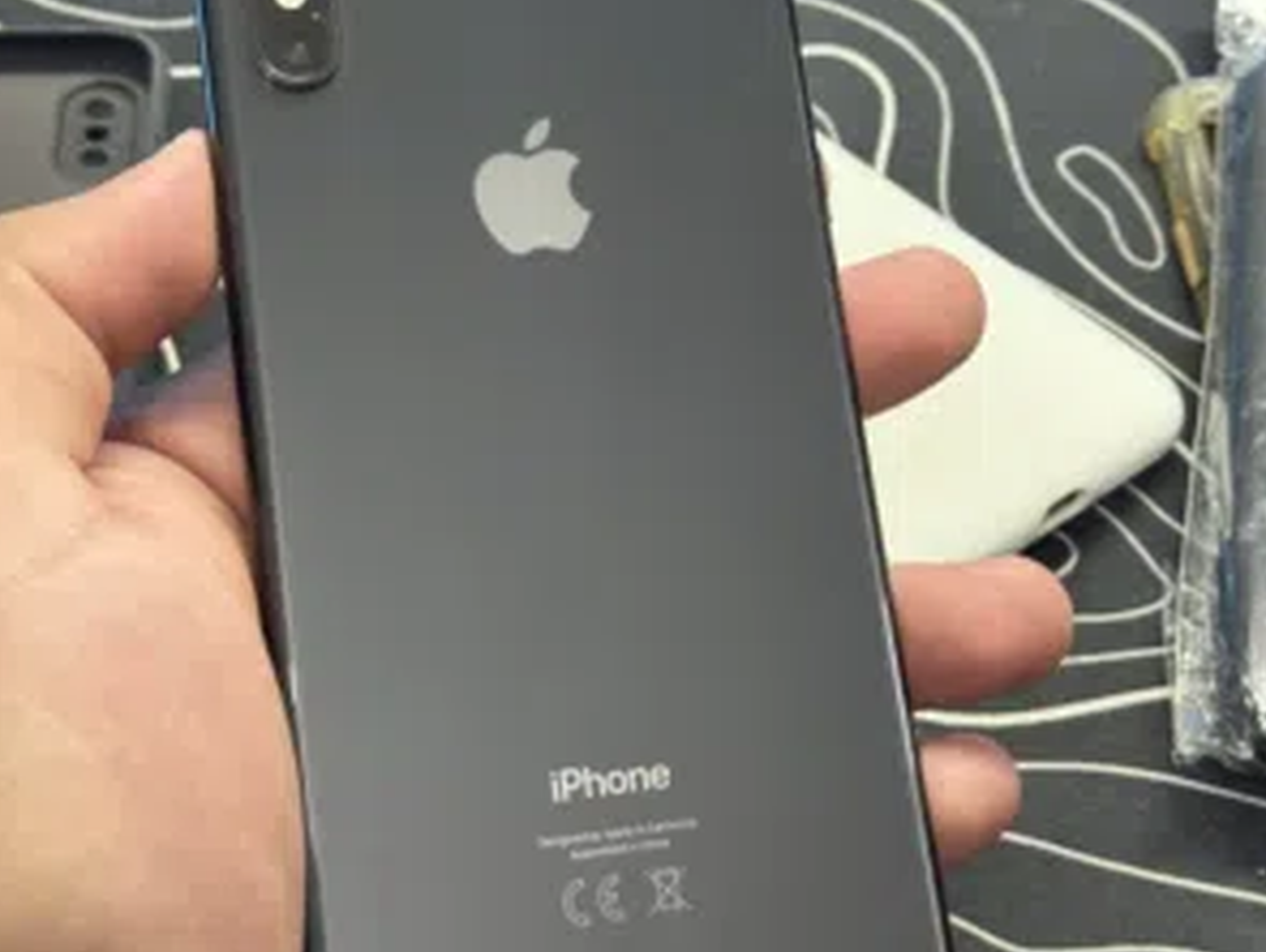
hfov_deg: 29.8
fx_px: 2380
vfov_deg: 22.5
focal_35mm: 65
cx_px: 627
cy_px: 300
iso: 400
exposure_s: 1/40
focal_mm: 6.76
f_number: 1.78
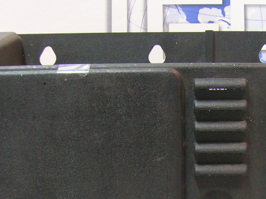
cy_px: 232
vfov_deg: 16.5
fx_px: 660
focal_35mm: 86
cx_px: 227
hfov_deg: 22.4
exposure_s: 1/3.9
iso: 128
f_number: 2.9
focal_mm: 5.7
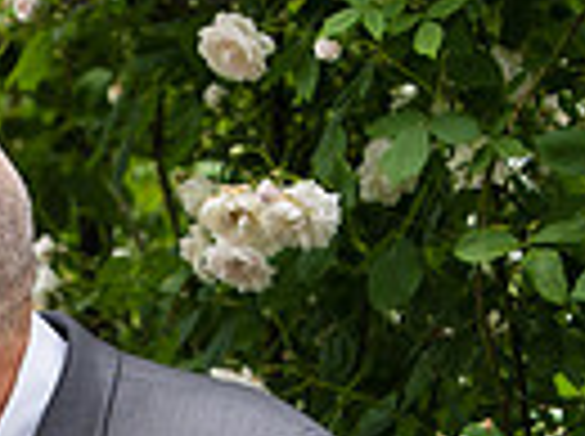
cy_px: 676
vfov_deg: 4.6
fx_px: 5432
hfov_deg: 6.1
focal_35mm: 322
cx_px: -27
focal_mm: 75
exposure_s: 1/800
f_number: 4
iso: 200
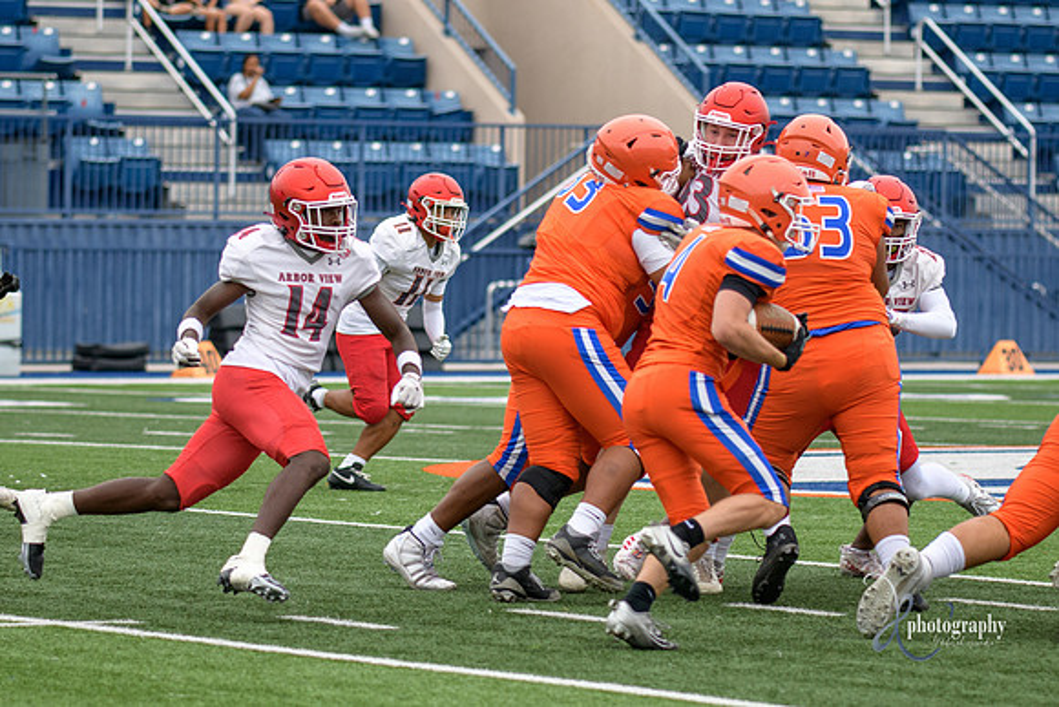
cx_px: 500
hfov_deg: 8.7
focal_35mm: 237
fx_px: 6960
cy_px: 354
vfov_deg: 5.8
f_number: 2.8
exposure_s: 1/1250
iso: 280
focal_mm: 120
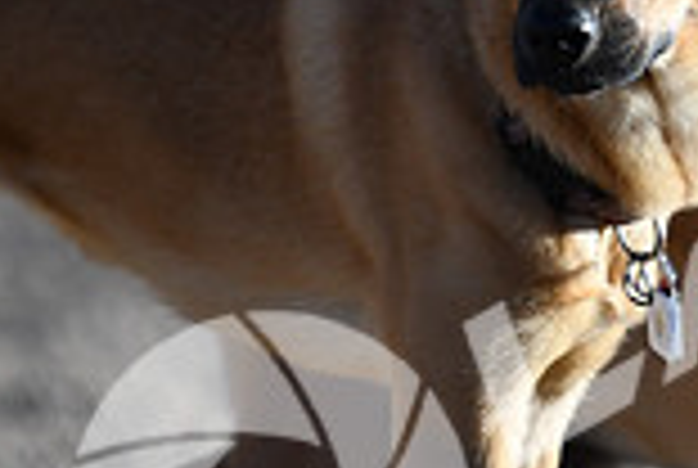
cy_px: 52
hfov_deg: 1.8
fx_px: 21738
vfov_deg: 1.2
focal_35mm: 1119
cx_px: 1067
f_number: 2.8
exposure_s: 1/4000
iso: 220
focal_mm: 200
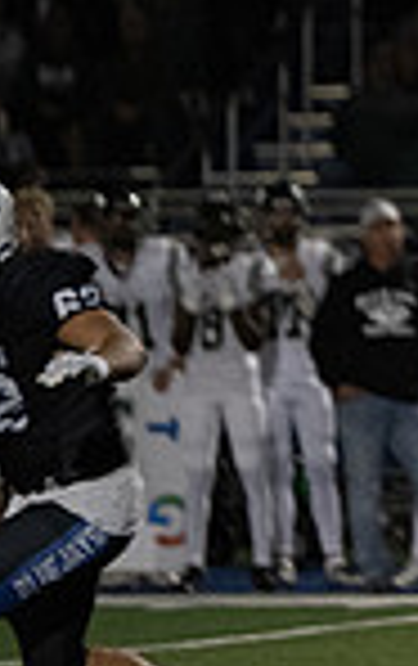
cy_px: 322
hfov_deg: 2.1
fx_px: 11602
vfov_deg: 3.3
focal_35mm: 639
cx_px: 1124
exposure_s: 1/1600
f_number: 2.8
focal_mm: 160
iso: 5000
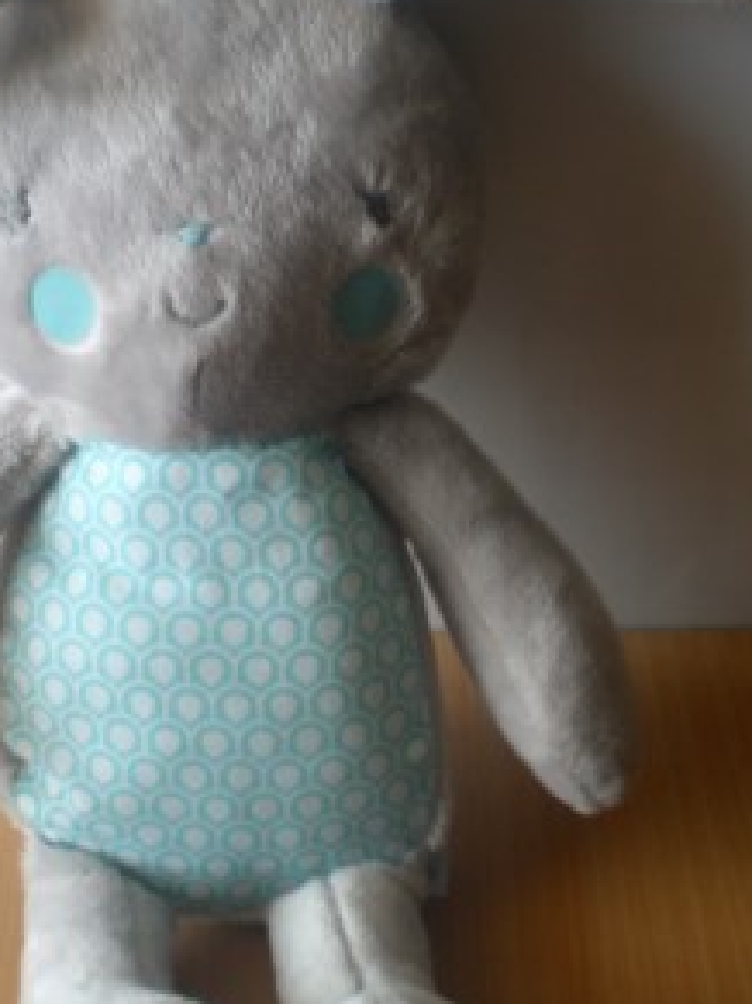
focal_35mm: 68
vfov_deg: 28.6
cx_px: 248
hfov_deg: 21.5
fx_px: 1971
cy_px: 480
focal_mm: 6.3
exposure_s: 1/91.8
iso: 64
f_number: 3.1
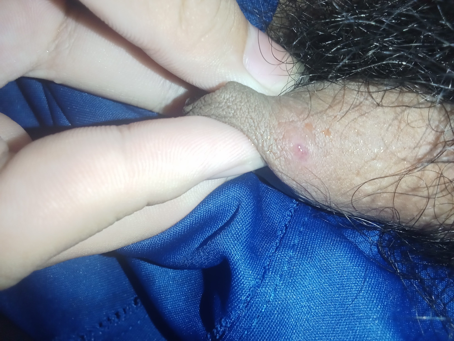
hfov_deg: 65.3
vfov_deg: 51.4
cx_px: 227
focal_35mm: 27
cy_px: 170
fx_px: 354
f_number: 2
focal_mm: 2.79
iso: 262
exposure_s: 1/33.3
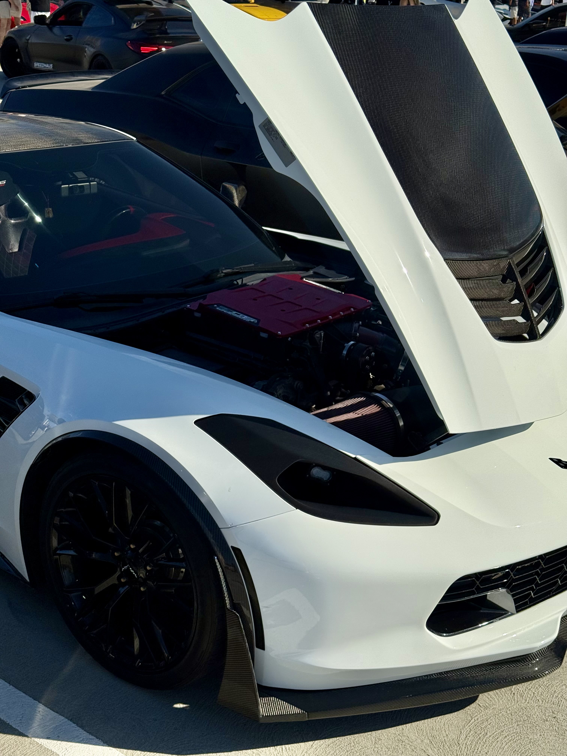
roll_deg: -2.5
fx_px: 1048
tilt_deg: -21.2
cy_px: 378
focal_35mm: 48
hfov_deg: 30.3
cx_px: 284
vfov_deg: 39.7
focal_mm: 6.76
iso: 64
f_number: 1.78
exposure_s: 1/5587
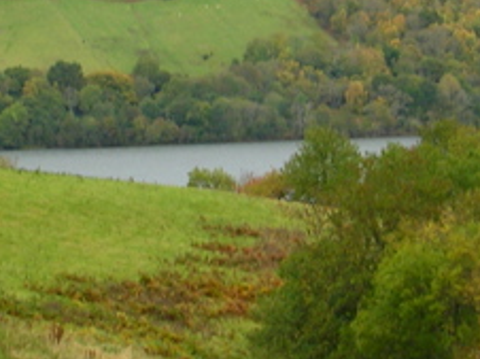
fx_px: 3380
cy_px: -28
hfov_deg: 8.1
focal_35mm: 244
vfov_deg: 6.1
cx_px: 193
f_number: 4.1
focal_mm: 13
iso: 50
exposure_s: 1/30.9
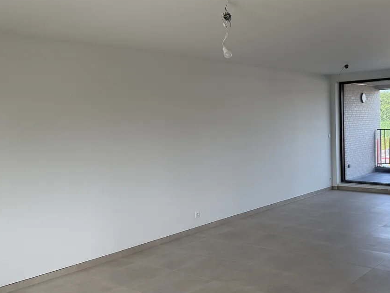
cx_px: 253
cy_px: 141
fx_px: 451
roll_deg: +1.4
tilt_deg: -3.1
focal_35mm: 40
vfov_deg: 36.0
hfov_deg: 46.2
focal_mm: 6.76
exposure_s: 1/504
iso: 100
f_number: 1.78
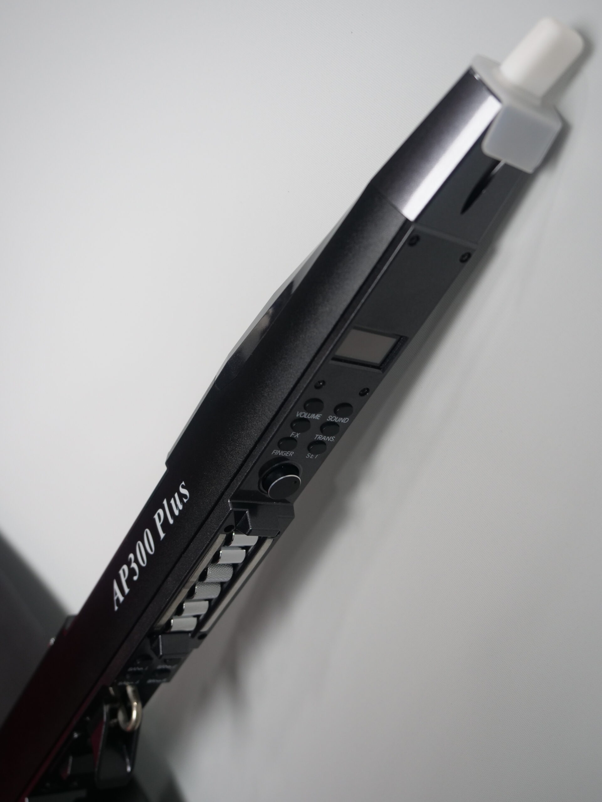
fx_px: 928
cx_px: 301
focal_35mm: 40
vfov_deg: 46.8
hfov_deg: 36.0
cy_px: 401
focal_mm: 20
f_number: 2.8
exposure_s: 1/60
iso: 400
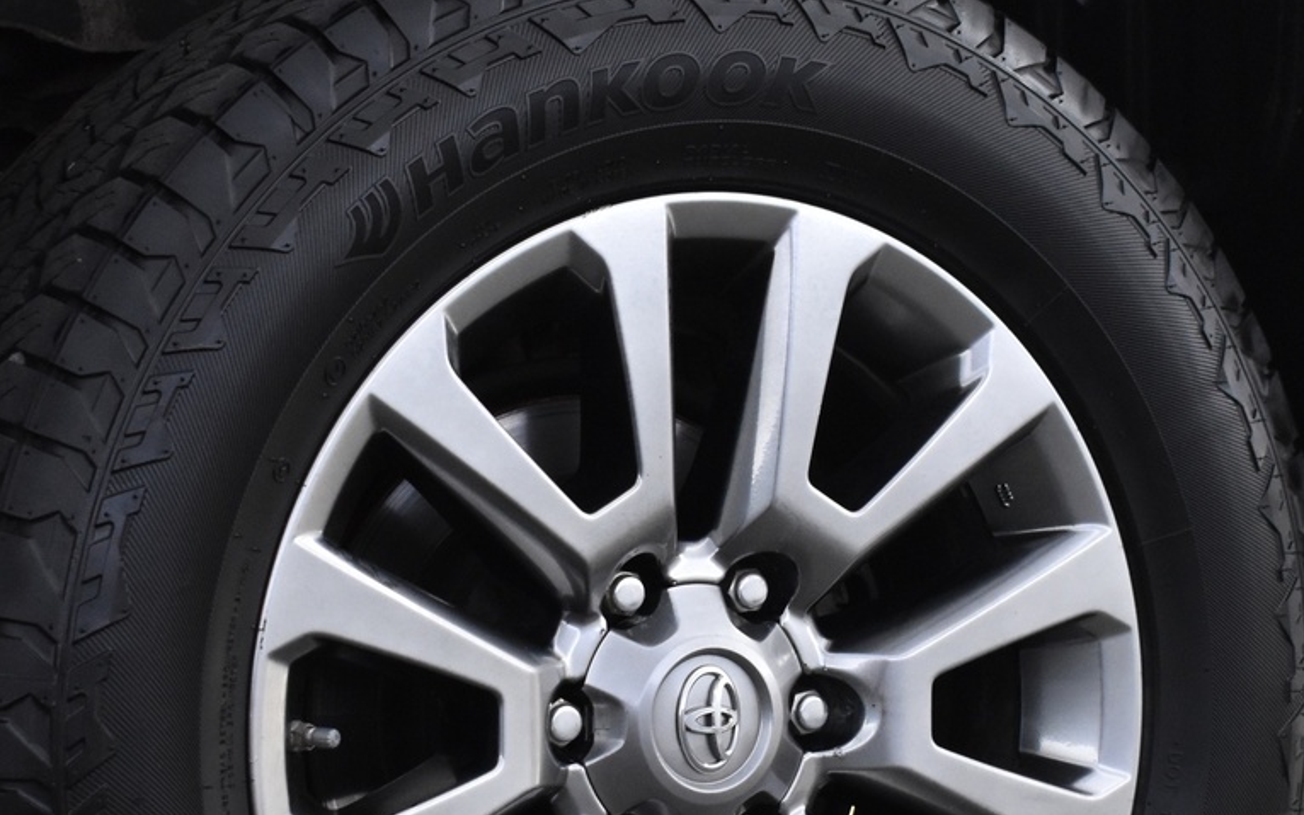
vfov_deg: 13.4
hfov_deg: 21.4
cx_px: 630
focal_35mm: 97
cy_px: 708
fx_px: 3448
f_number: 4.2
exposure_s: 1/50
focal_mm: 30
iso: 1800
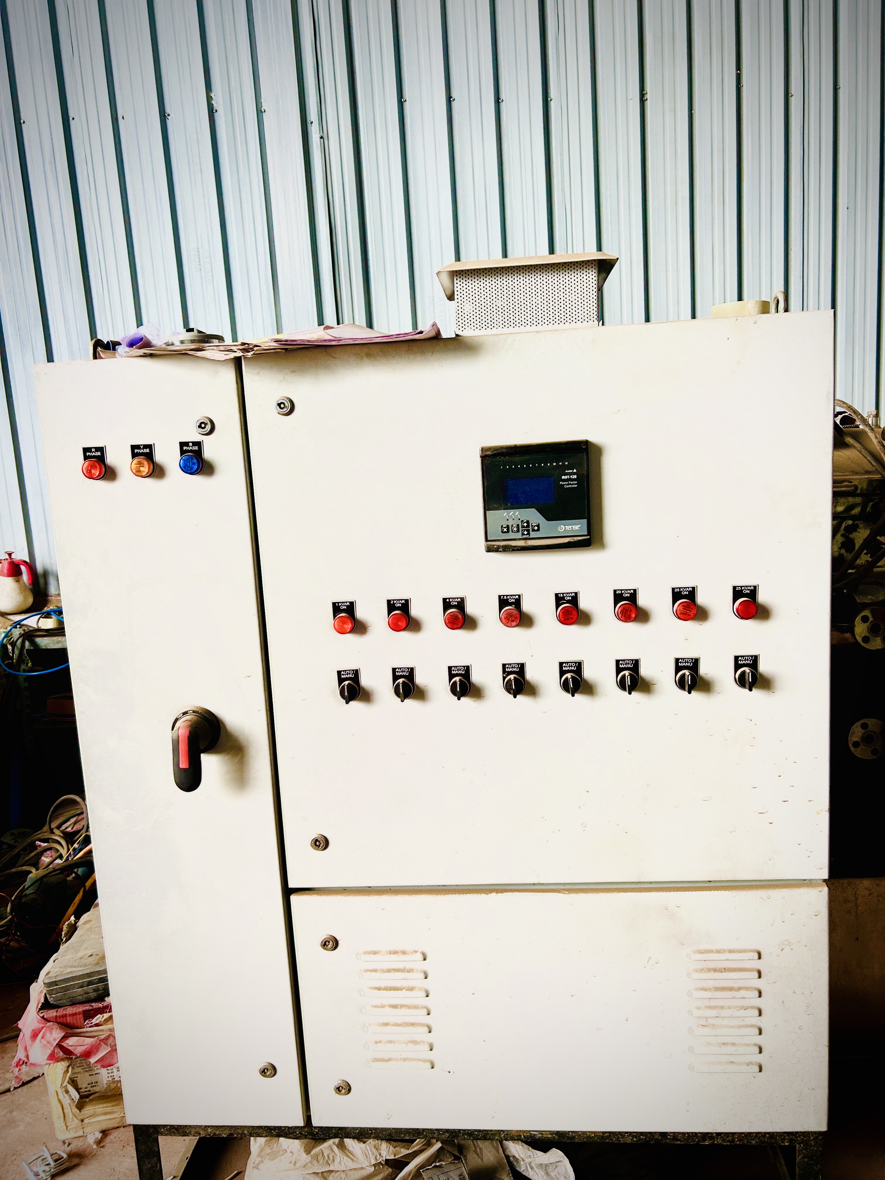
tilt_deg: -8.5
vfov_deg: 67.3
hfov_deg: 53.1
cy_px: 590
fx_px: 886
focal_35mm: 26
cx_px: 442
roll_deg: +2.4
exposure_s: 1/50
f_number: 1.5
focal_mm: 5.7
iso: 80
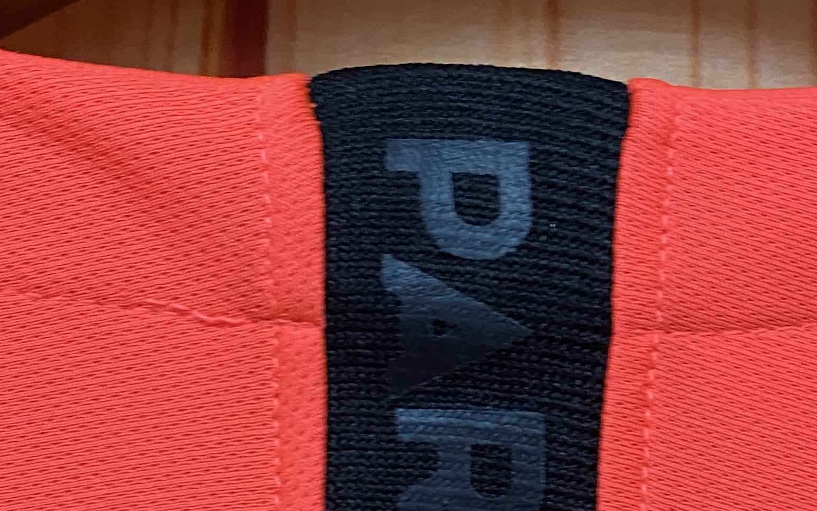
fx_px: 1603
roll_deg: -0.8
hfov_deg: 28.5
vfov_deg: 17.2
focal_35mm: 72
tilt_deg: +2.3
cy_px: 633
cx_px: 474
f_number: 1.8
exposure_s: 1/50
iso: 320
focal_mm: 4.25
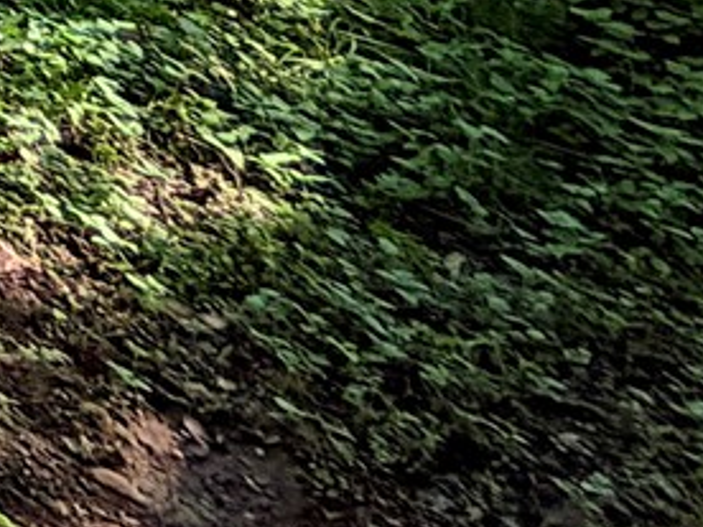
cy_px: -1332
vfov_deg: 9.1
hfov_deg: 10.2
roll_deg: -1.6
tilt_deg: +1.8
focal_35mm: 104
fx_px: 2112
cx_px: -1630
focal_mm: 2.22
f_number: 2.2
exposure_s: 1/502
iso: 50
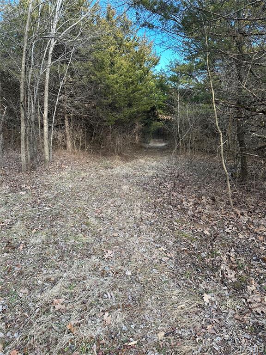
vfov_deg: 71.6
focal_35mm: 24
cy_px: 178
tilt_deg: -14.7
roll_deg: +2.2
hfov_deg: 56.8
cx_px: 133
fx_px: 246
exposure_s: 1/364
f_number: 1.78
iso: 80
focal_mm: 6.86
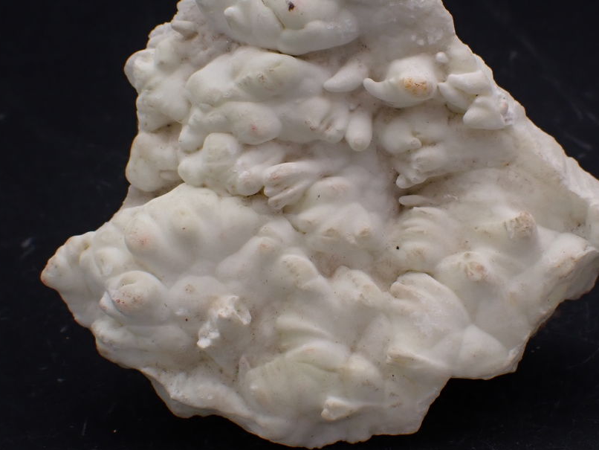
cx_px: 349
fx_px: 2146
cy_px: 190
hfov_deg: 15.9
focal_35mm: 124
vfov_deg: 12.0
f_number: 6.3
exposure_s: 1/400
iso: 200
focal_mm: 18
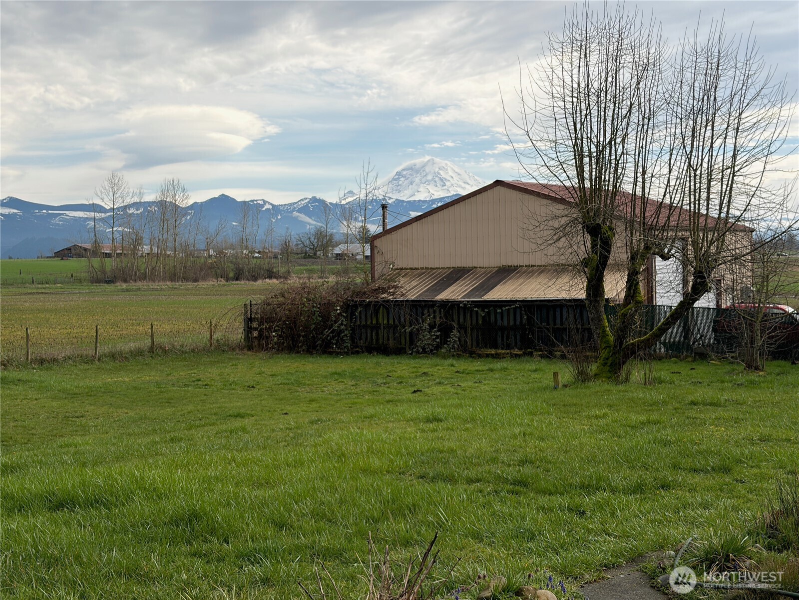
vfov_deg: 28.0
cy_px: 300
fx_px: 1200
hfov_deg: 36.8
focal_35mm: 52
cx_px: 400
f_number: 1.6
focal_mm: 5.96
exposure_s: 1/2639
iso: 32
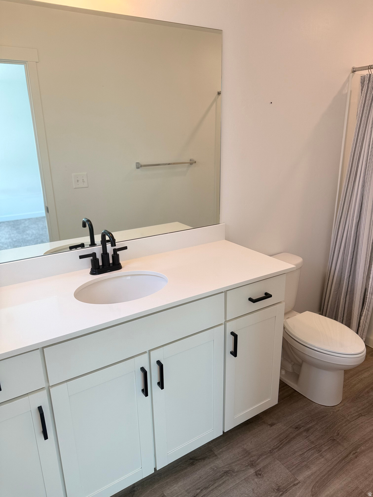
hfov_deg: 56.8
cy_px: 248
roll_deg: +1.4
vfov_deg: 71.6
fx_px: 345
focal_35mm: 24
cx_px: 186
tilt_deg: -18.4
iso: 50
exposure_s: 1/140
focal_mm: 6.76
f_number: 1.78
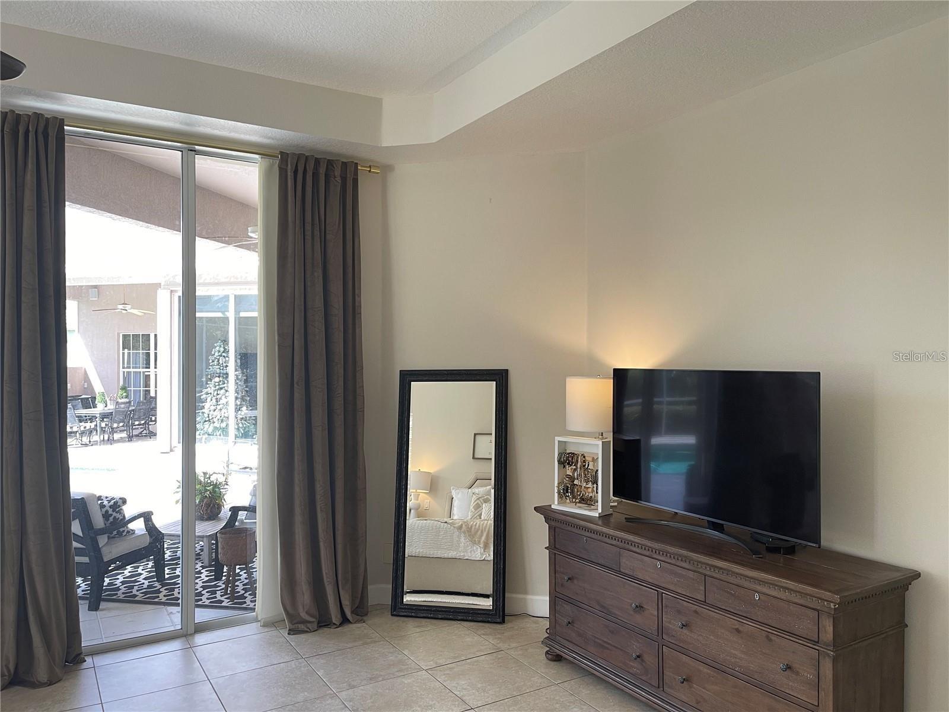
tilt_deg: -0.5
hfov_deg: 67.3
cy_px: 356
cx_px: 474
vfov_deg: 53.1
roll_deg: -0.1
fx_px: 713
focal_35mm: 26
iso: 100
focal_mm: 5.1
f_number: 1.6
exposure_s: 1/60
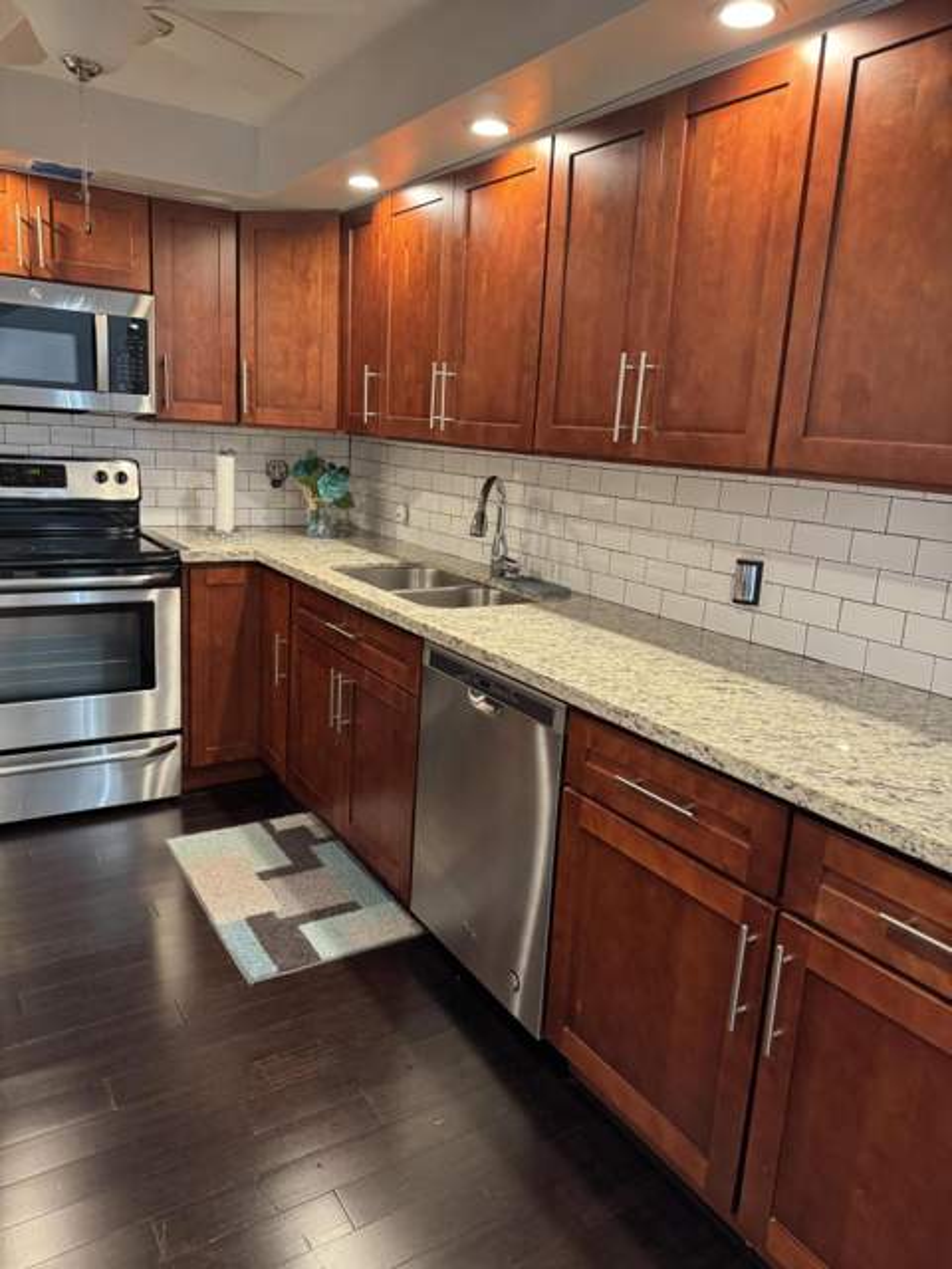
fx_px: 880
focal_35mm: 24
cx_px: 476
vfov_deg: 71.6
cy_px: 634
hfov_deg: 56.8
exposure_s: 1/60
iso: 500
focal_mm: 6.76
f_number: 1.78
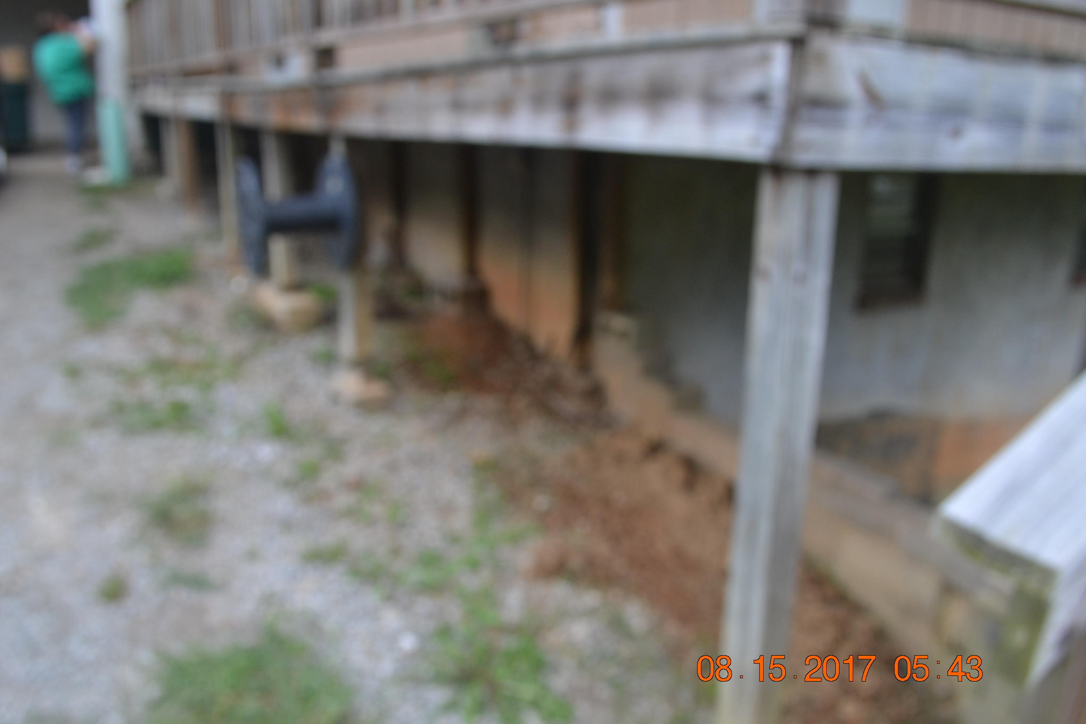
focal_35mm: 30
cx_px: 543
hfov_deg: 61.9
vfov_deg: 43.6
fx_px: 905
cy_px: 362
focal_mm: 20
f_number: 5.6
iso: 320
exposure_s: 1/125
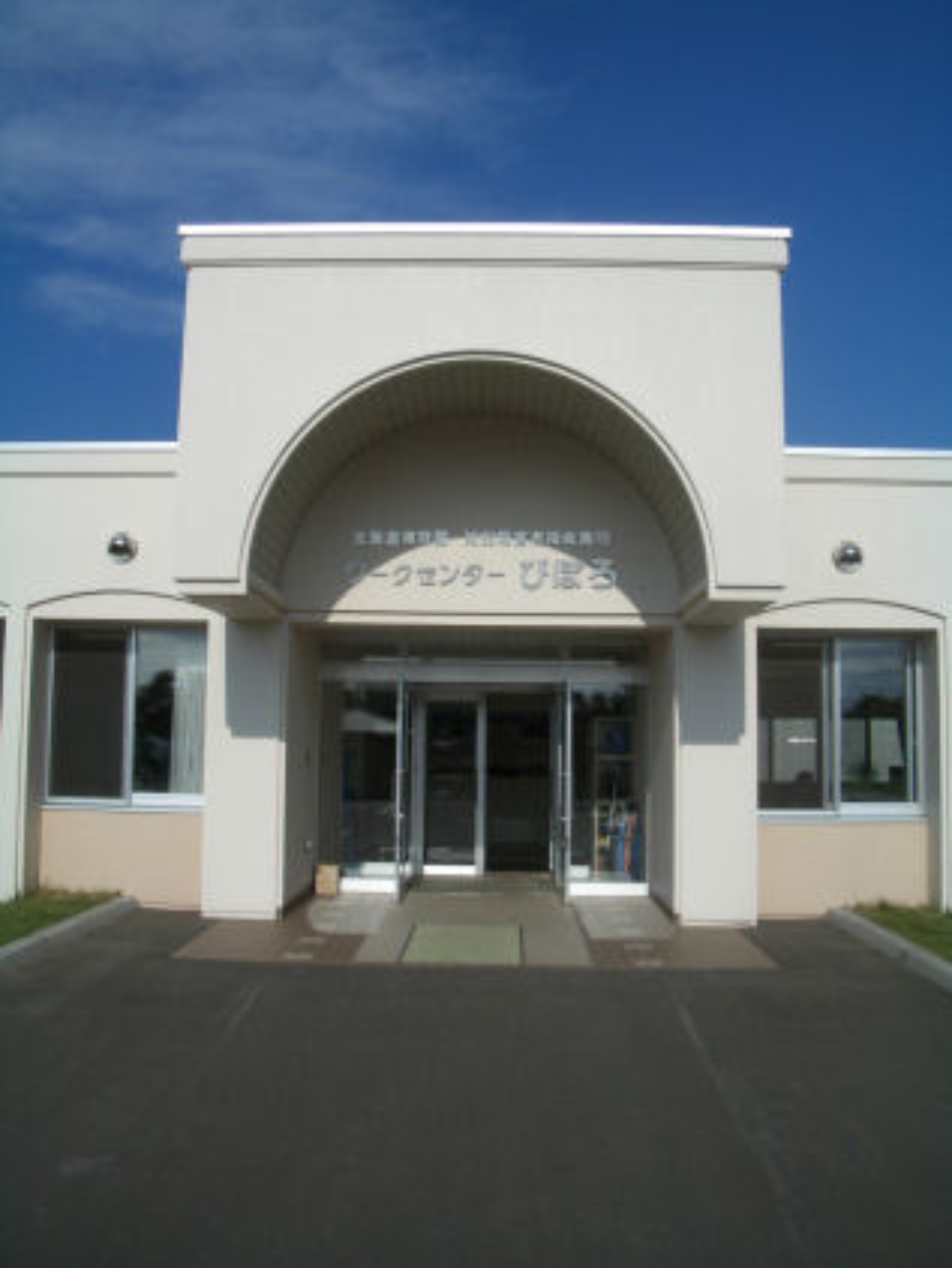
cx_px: 476
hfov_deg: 40.7
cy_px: 634
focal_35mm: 35
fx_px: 1282
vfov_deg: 52.6
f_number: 4.3
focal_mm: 5.8
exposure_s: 1/2000
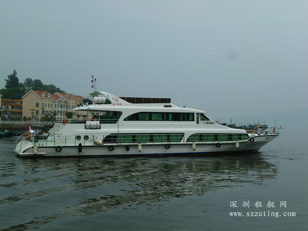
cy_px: 116
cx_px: 154
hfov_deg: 42.1
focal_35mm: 45
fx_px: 400
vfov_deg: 32.2
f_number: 4.2
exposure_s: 1/400
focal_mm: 8.1
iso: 80
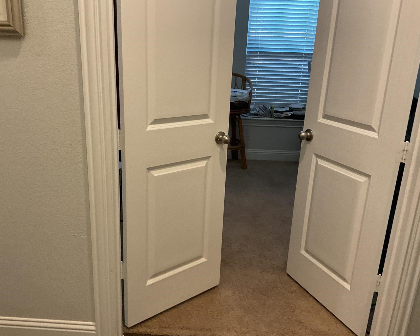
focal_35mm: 31
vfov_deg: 47.1
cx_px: 203
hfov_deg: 57.2
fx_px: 385
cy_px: 164
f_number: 1.8
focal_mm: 3
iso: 125
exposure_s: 1/60
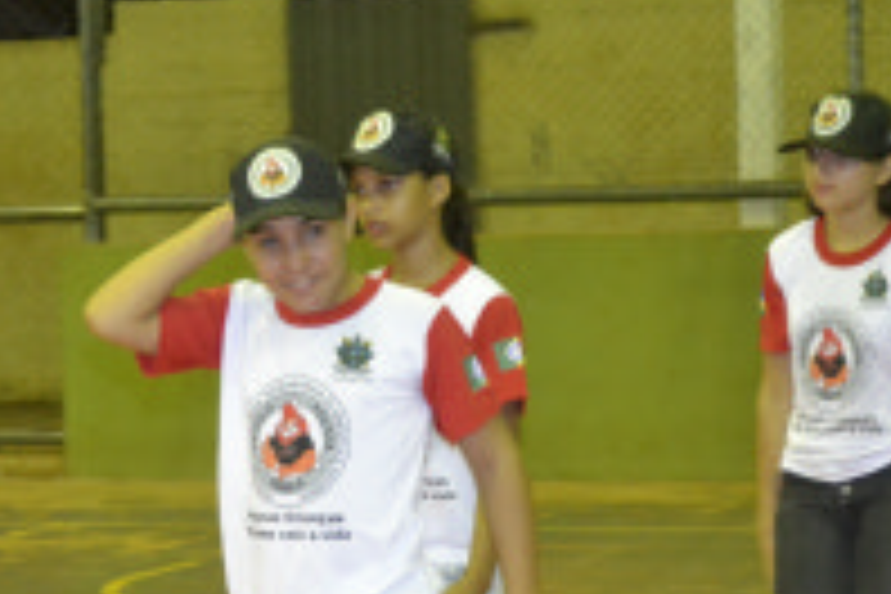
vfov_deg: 7.5
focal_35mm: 182
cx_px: 108
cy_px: 506
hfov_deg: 11.2
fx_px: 4504
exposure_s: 1/60
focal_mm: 48
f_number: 4.8
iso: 3200
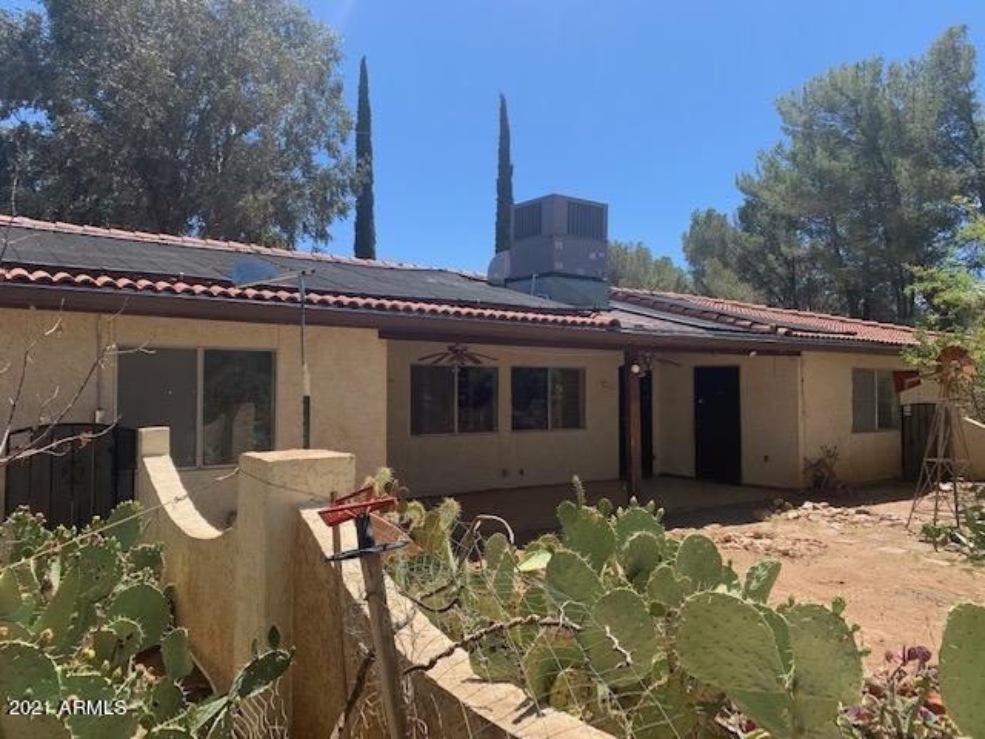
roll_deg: -1.0
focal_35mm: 26
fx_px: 740
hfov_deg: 67.3
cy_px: 370
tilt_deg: +1.5
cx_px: 492
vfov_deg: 53.1
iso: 25
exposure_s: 1/1282
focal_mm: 4.25
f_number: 1.8
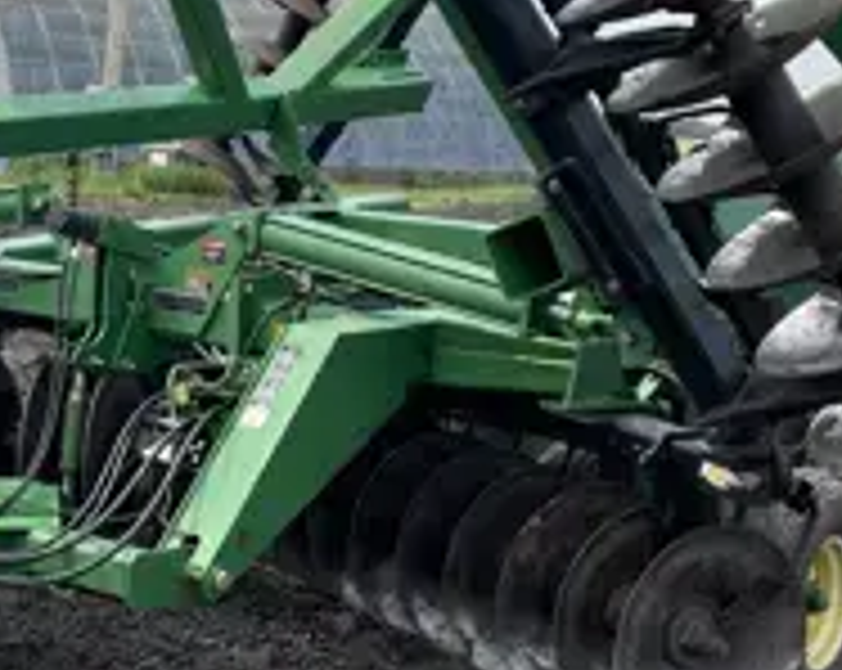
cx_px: 45
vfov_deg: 17.5
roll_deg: -3.1
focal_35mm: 87
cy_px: 175
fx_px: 2165
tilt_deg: -2.2
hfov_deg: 21.4
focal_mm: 4.2
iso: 32
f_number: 1.6
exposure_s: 1/3731
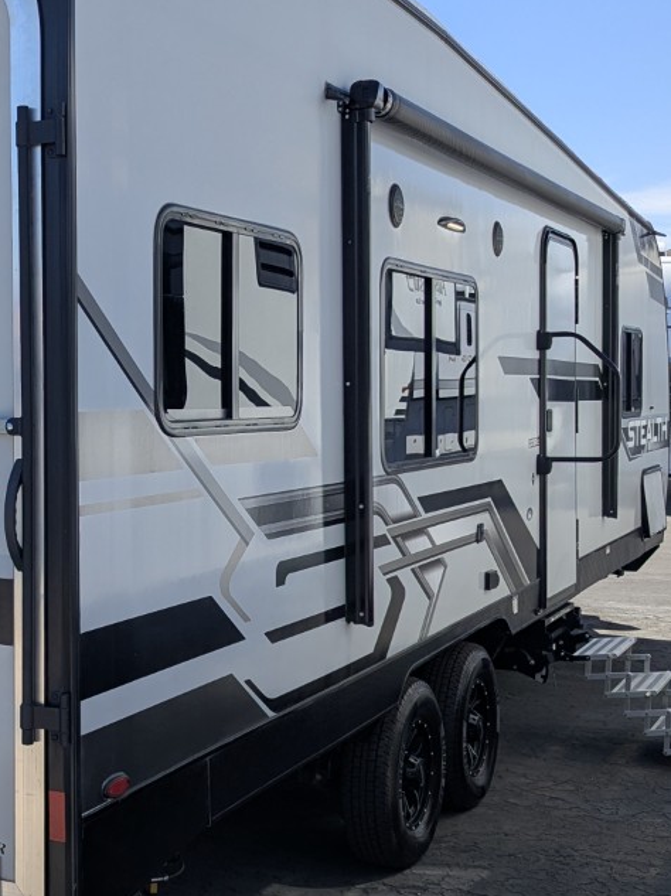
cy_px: 422
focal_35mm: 53
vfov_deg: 36.2
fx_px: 1371
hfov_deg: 26.6
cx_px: 69
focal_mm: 6.81
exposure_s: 1/1664
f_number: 1.85
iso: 48
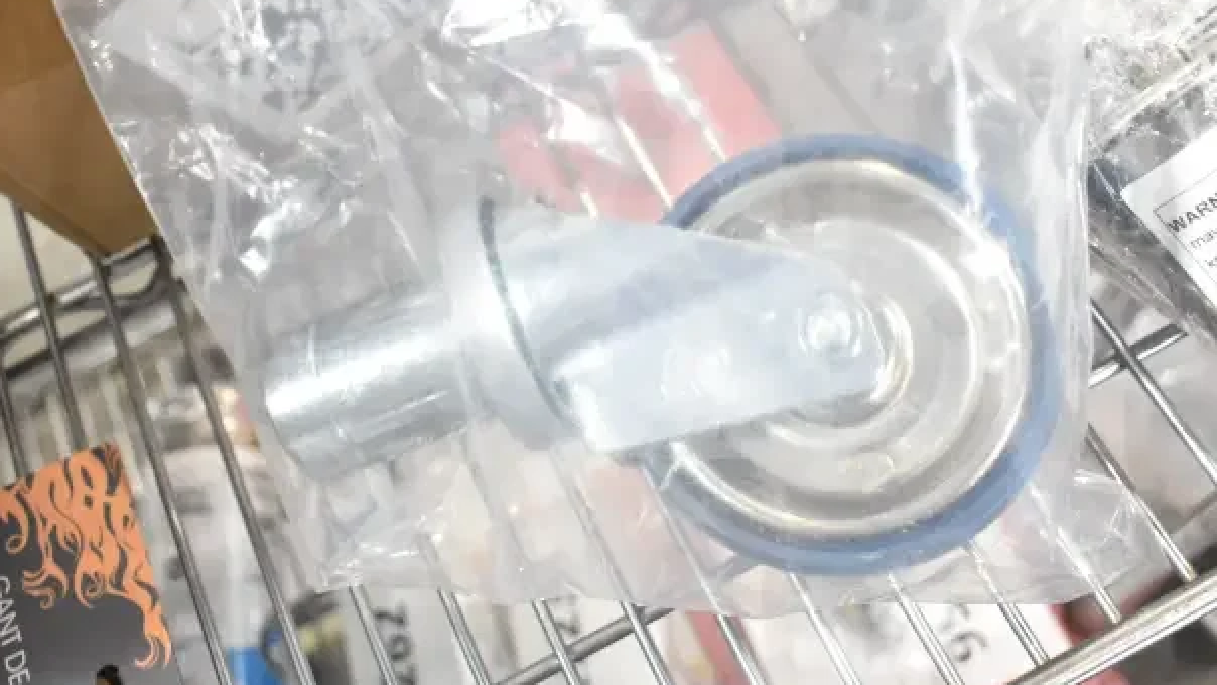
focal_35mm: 37
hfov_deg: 54.6
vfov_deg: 32.4
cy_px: 299
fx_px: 1179
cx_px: 606
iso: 1600
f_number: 5
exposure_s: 1/100
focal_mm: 23
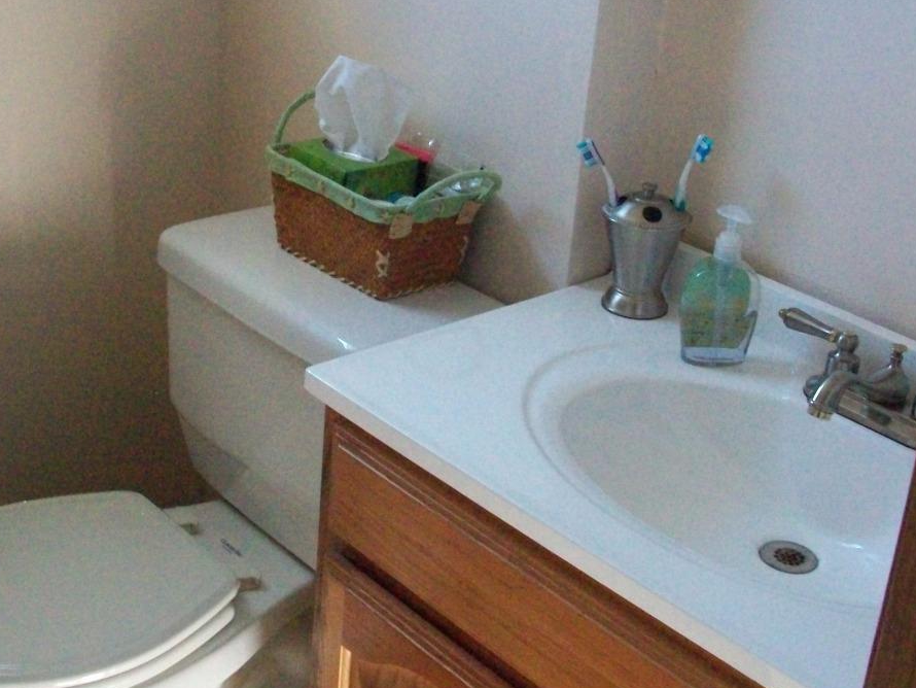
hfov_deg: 34.8
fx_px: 1456
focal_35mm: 55
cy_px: 220
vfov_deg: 26.4
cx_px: 362
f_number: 2.8
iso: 530
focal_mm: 5.7
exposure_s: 1/125
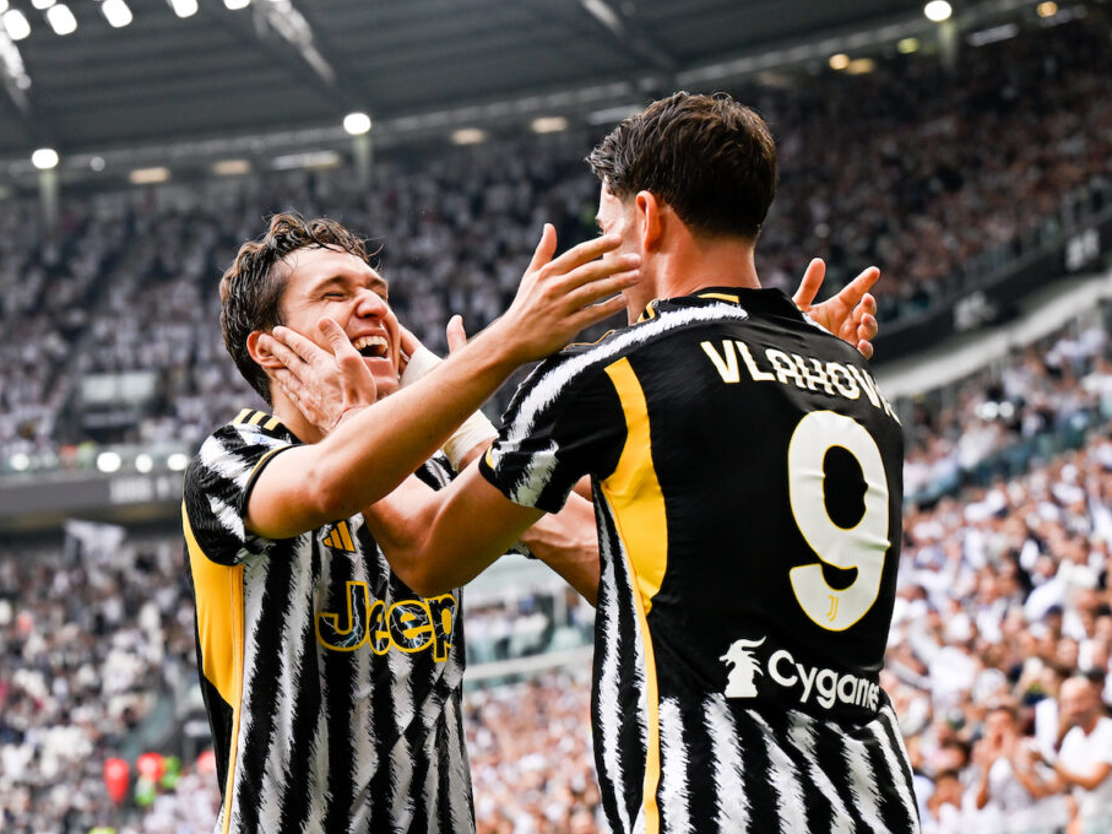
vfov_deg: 19.4
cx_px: 487
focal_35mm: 76
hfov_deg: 25.6
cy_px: 417
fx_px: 2441
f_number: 4
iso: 640
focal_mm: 70
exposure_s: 1/1250
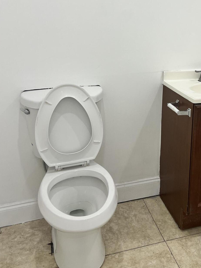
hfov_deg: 33.5
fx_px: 325
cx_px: 156
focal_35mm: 42
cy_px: 88
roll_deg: -1.8
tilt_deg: -15.3
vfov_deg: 44.1
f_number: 1.5
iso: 100
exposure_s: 1/120
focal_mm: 5.7
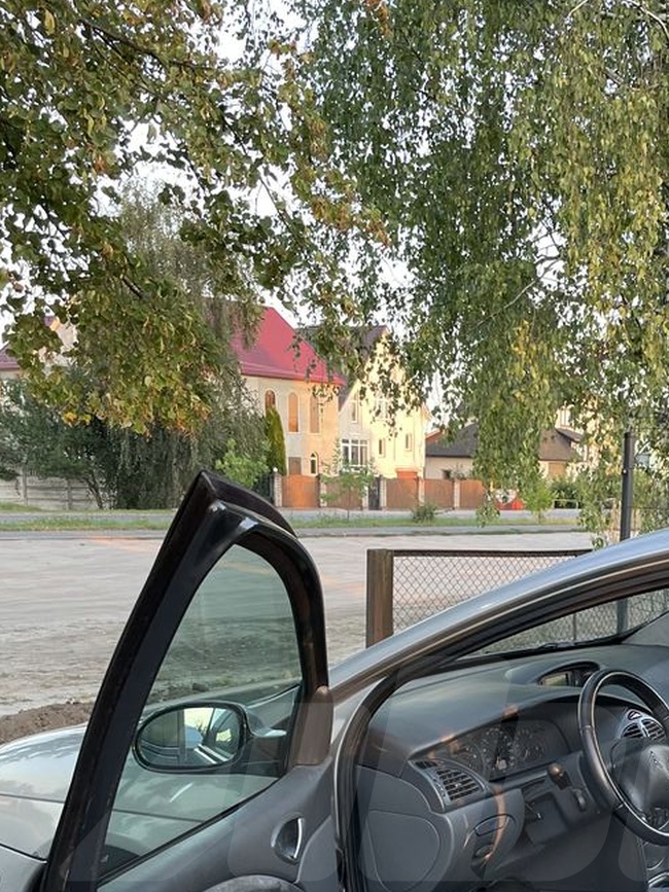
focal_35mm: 48
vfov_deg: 37.5
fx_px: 1237
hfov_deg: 29.5
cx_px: 542
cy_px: 770
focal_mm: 4.2
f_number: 1.6
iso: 100
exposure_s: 1/121
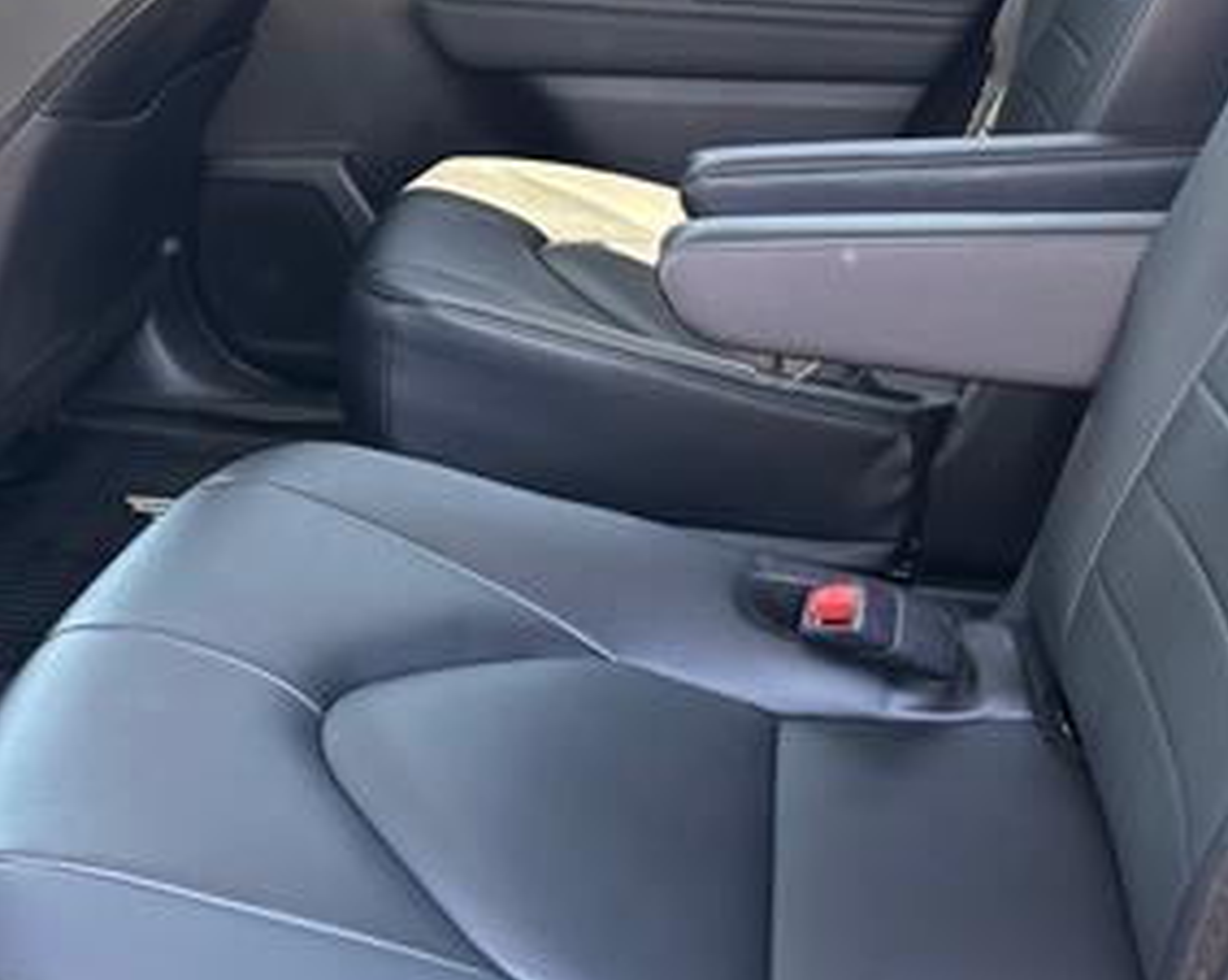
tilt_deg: -11.7
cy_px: 225
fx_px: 1925
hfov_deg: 35.4
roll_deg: -2.3
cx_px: 616
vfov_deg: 28.1
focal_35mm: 53
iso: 200
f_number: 1.78
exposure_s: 1/121
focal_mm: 6.86
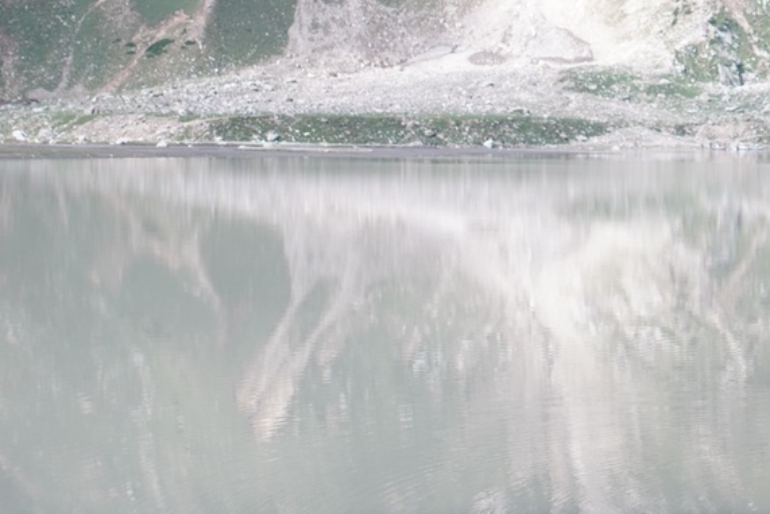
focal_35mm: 92
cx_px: 742
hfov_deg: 21.5
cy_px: 25
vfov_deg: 14.7
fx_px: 1968
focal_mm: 35
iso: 400
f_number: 1.4
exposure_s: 1/125
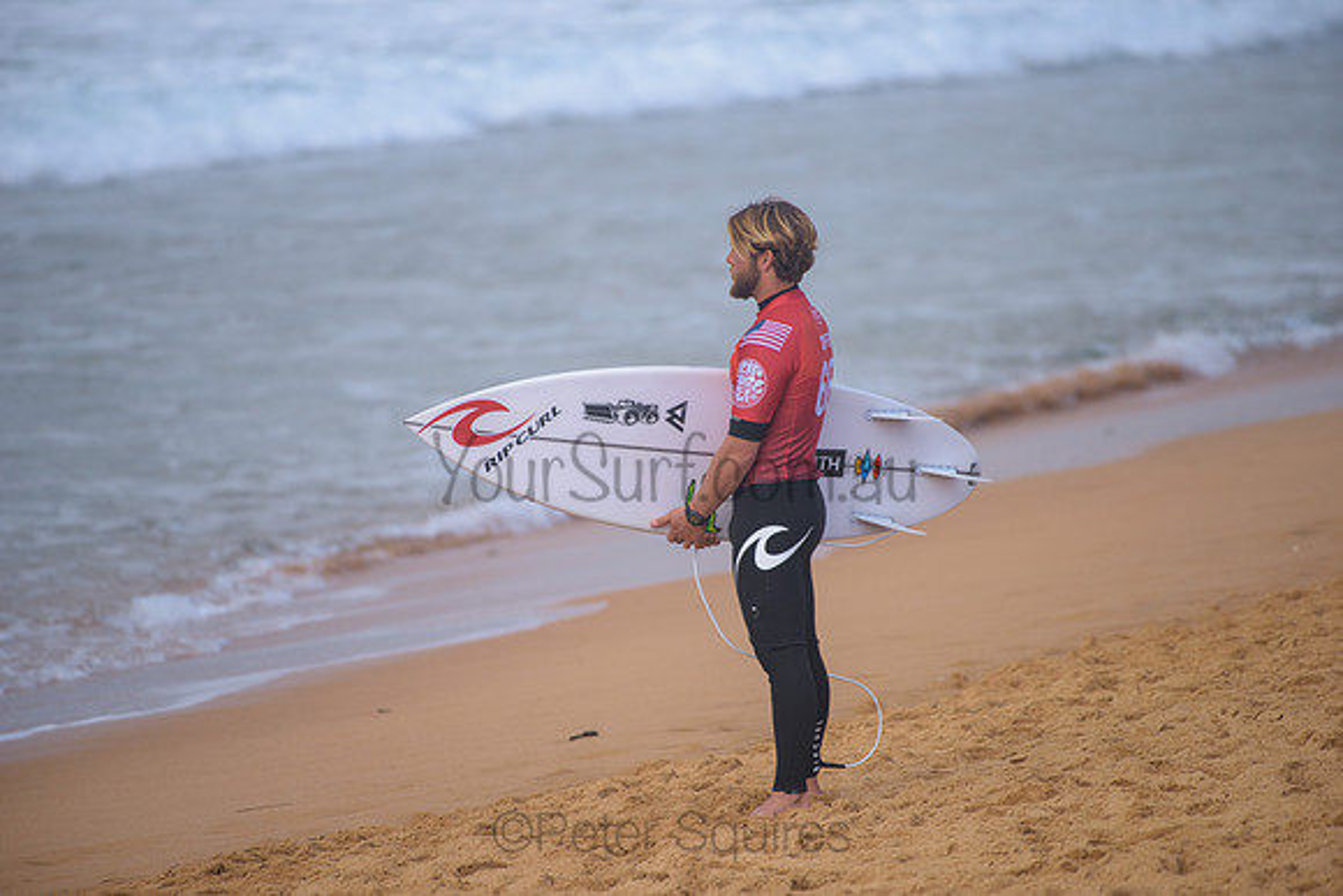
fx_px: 17910
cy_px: 448
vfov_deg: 2.9
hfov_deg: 4.3
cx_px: 672
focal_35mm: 480
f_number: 5.6
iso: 160
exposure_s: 1/800
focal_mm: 480
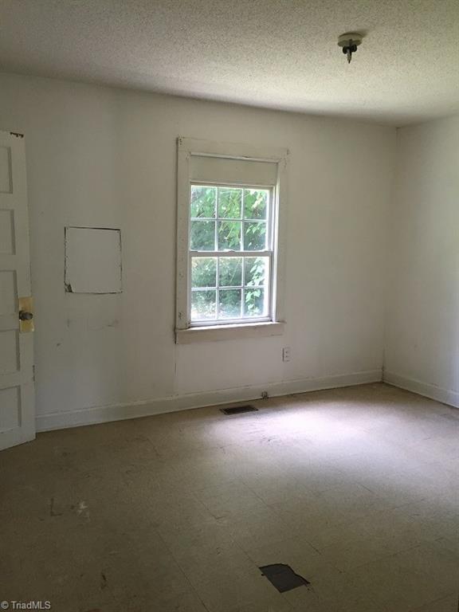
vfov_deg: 61.7
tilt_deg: -8.6
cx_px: 230
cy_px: 306
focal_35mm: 29
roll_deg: -0.5
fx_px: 513
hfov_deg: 48.2
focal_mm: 4.15
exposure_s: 1/30
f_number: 2.2
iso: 50
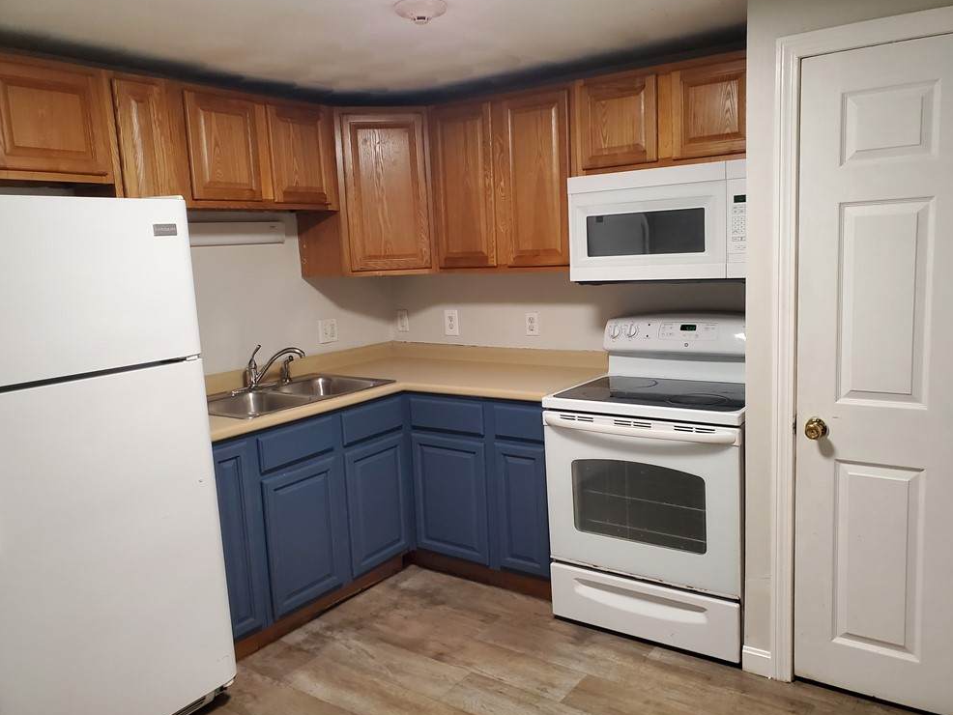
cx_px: 478
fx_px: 744
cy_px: 357
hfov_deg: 65.3
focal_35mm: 27
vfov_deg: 51.4
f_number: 2.4
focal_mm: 4.3
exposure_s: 1/40
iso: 400
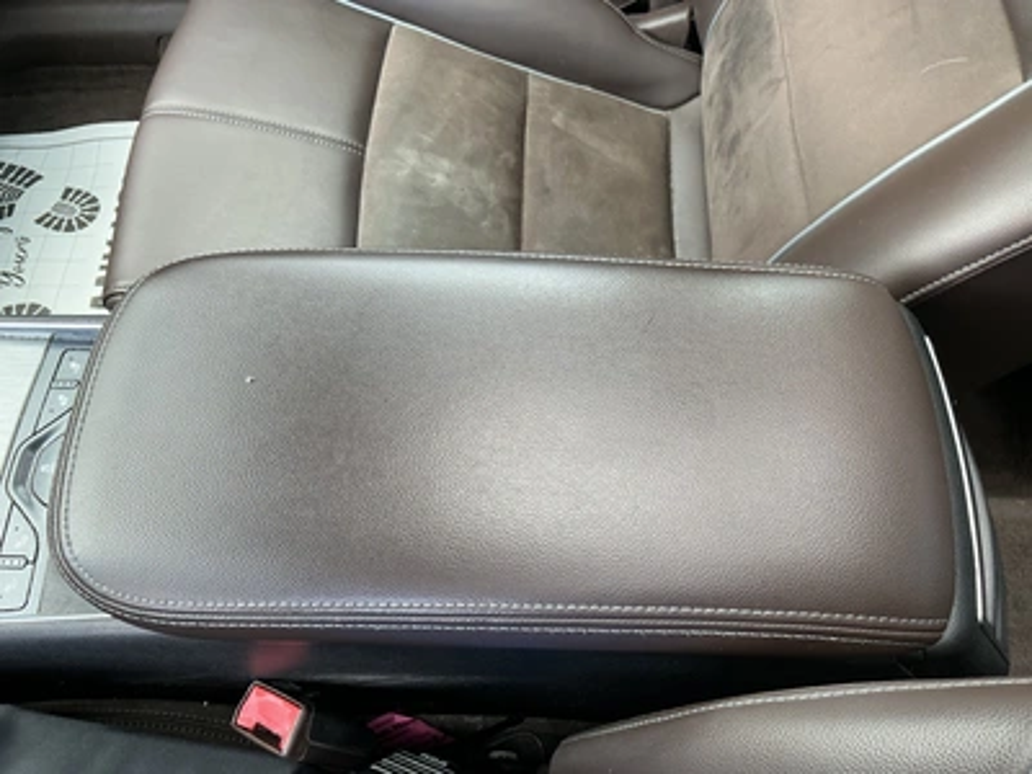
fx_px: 835
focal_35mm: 28
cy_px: 387
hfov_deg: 63.4
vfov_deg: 49.7
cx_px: 516
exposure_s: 1/83
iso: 64
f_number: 1.8
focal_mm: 3
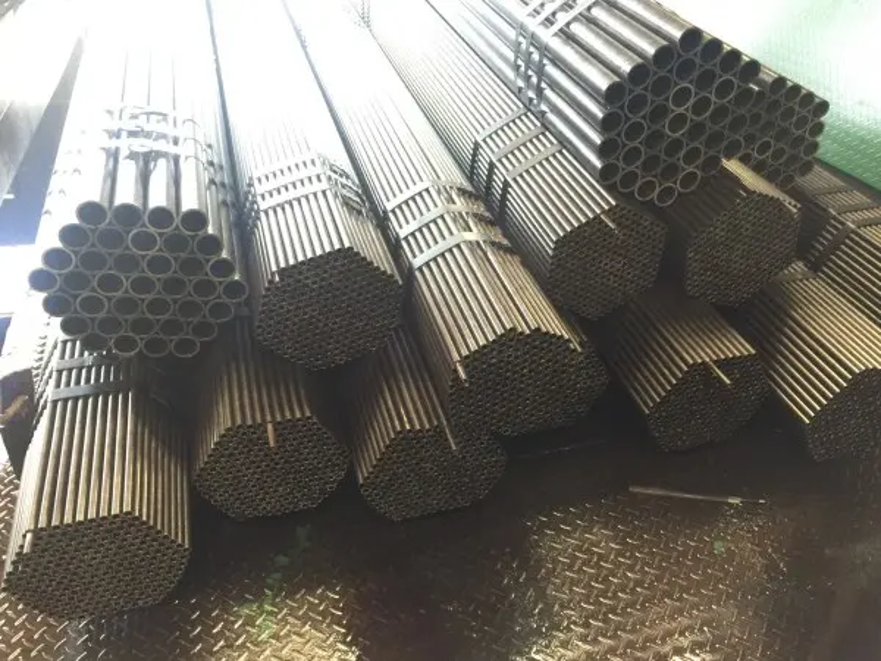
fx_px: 738
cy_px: 330
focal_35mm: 29
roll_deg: -2.3
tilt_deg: -33.2
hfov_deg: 61.7
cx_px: 440
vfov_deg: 48.2
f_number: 2.2
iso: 100
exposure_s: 1/10
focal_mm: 4.15
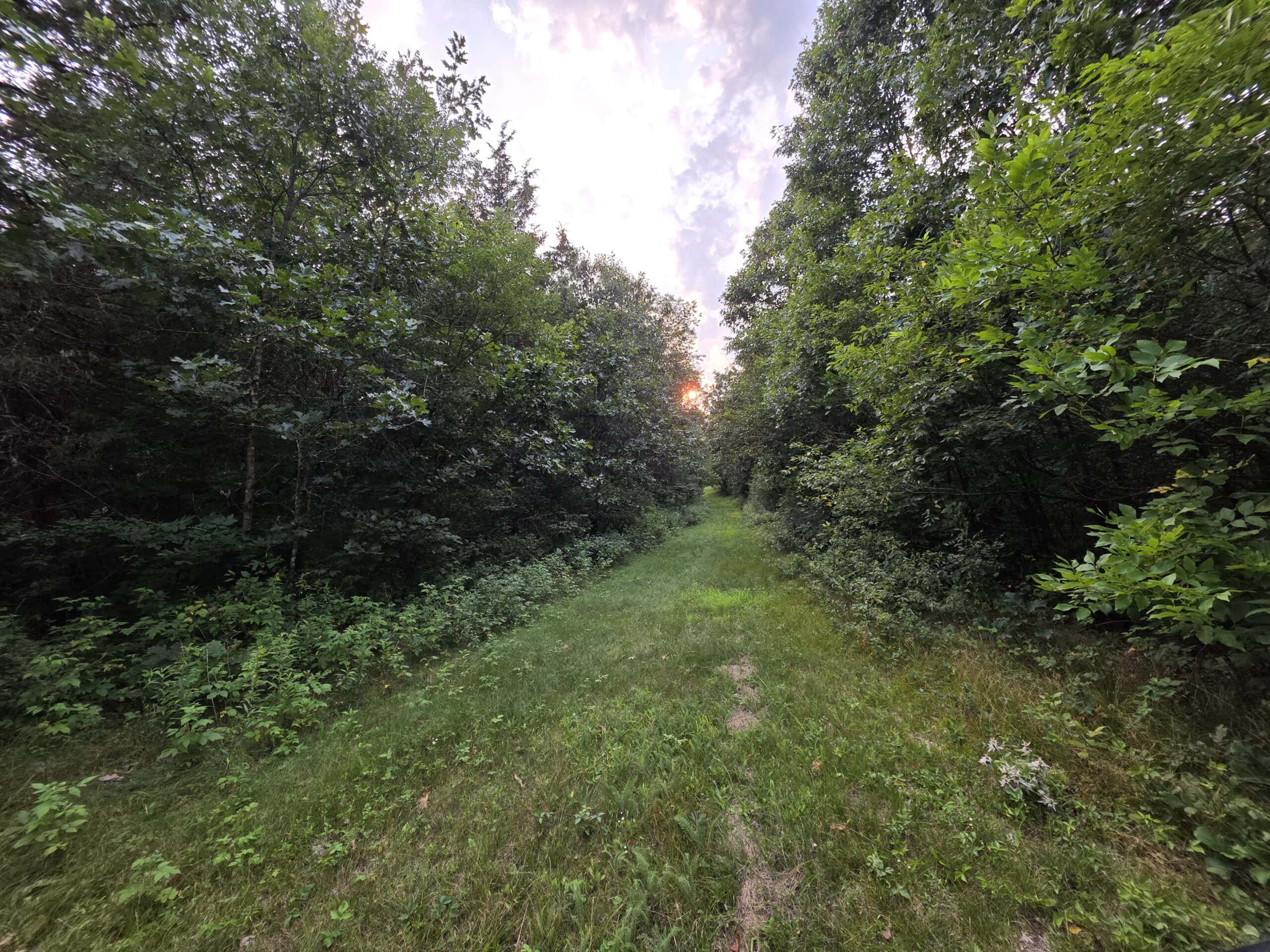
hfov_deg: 106.2
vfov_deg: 89.9
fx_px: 477
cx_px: 635
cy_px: 476
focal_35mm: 13
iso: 40
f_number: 1.9
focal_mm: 2.2
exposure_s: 1/120
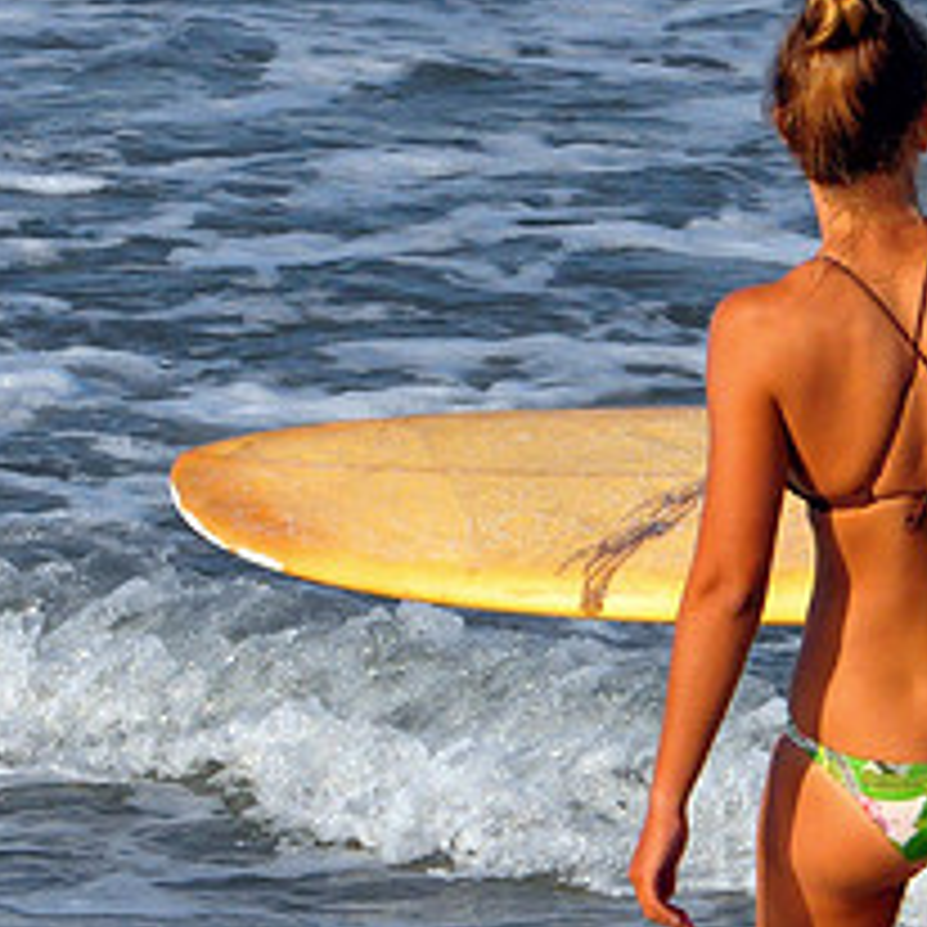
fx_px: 54233
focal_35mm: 1790
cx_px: 778
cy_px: 738
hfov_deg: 1.0
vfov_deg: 1.0
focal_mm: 500
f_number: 9
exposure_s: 1/2500
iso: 1250
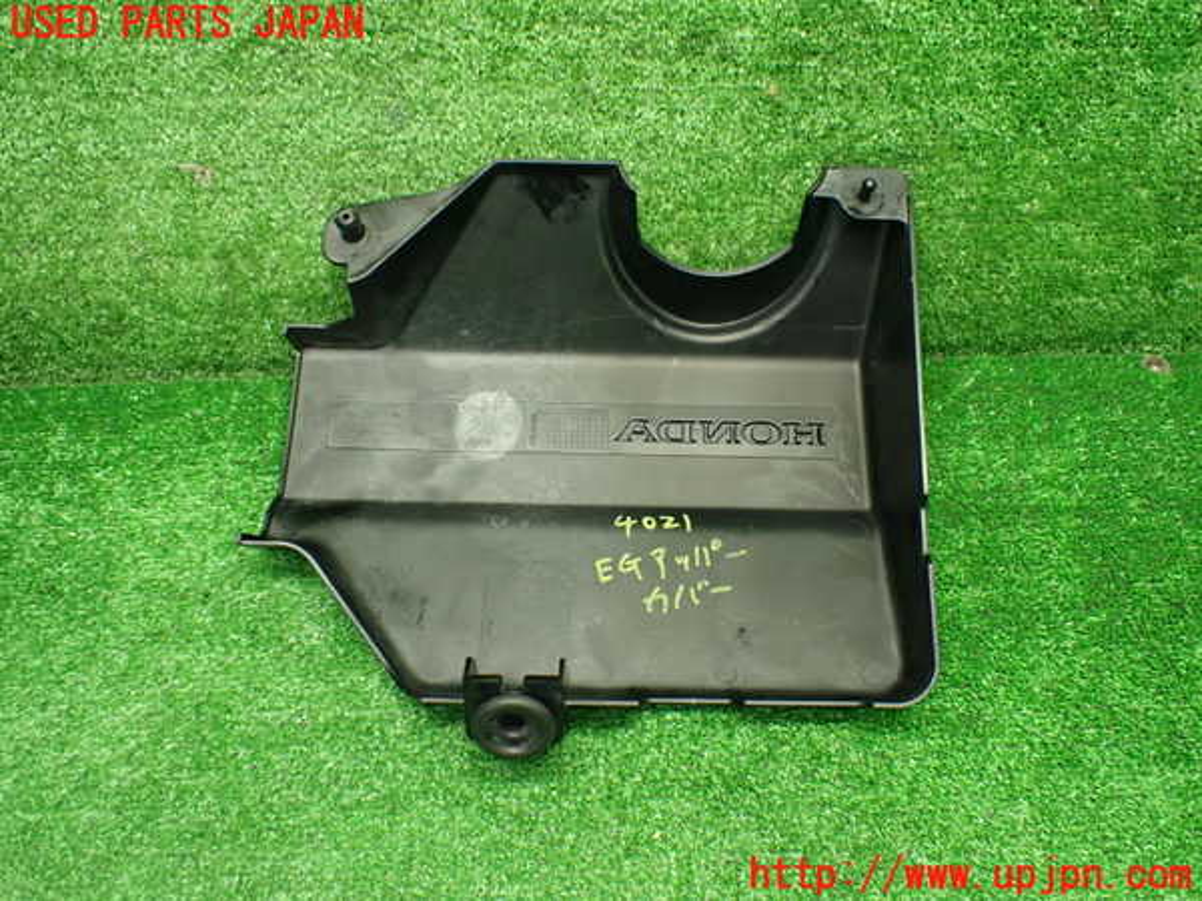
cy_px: 450
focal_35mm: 30
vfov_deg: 46.8
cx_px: 601
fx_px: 1042
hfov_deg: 60.0
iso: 800
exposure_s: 1/100
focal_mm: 5.4
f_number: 2.3
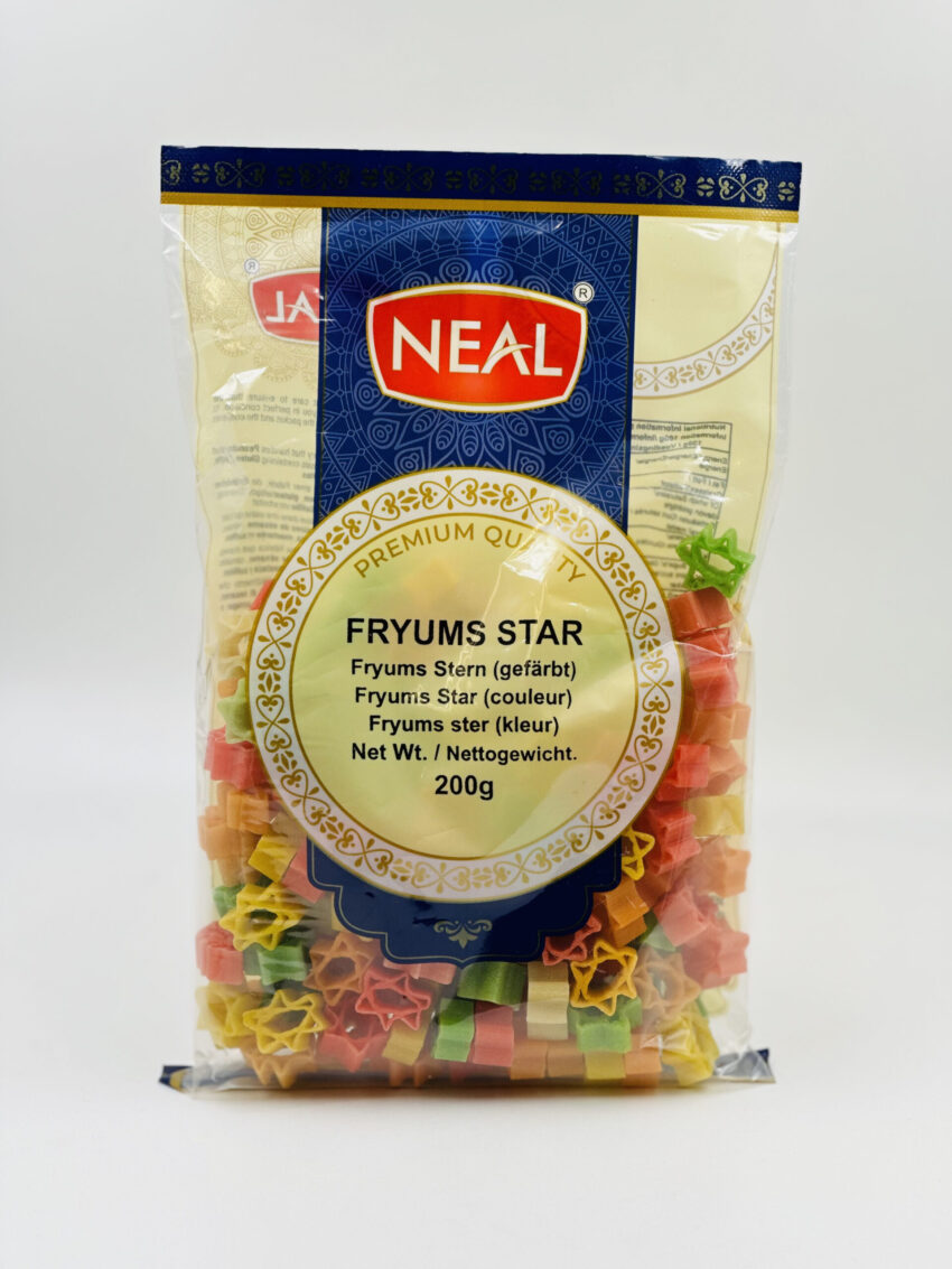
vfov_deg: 25.3
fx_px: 2823
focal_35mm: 77
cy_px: 634
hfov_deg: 19.1
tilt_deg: -17.2
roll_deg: +1.0
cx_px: 476
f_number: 2.8
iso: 32
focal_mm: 9
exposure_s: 1/100
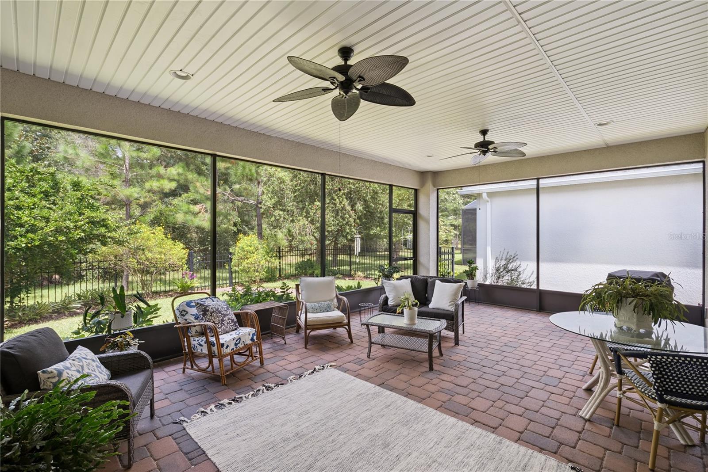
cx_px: 354
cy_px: 236
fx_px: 315
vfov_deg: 73.8
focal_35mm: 16
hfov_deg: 96.7
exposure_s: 1/50
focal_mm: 16
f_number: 9
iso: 320
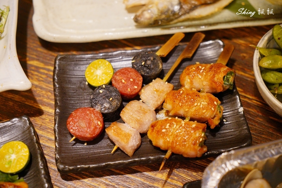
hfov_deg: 33.9
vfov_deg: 23.0
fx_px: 462
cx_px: 141
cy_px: 94
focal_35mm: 59
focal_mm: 59
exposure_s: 1/30
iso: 1600
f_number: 4
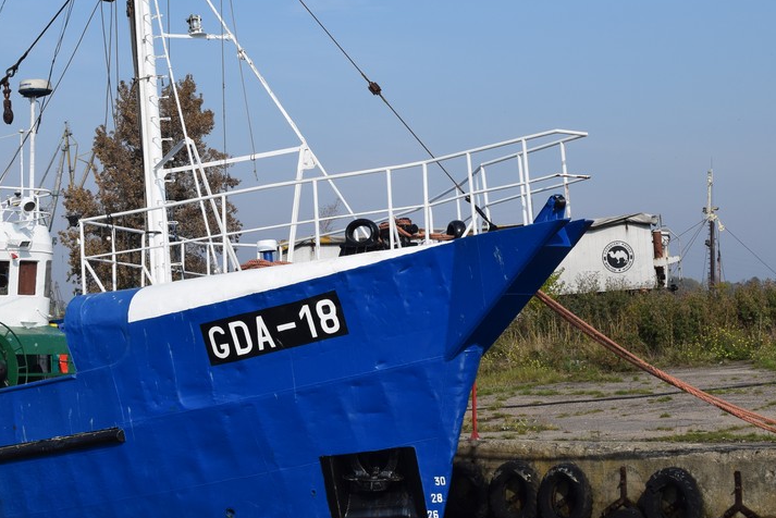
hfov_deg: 24.5
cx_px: 346
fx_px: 1785
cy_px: 141
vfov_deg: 16.4
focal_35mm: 83
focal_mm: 35
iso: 200
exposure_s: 1/400
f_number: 10
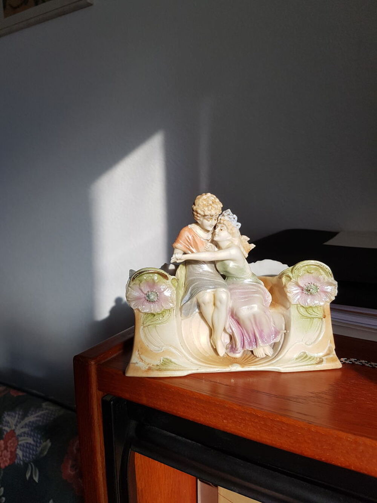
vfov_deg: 67.3
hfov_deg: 53.1
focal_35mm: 26
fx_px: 377
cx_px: 188
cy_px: 252
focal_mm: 4.2
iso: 50
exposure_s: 1/116
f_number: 1.7
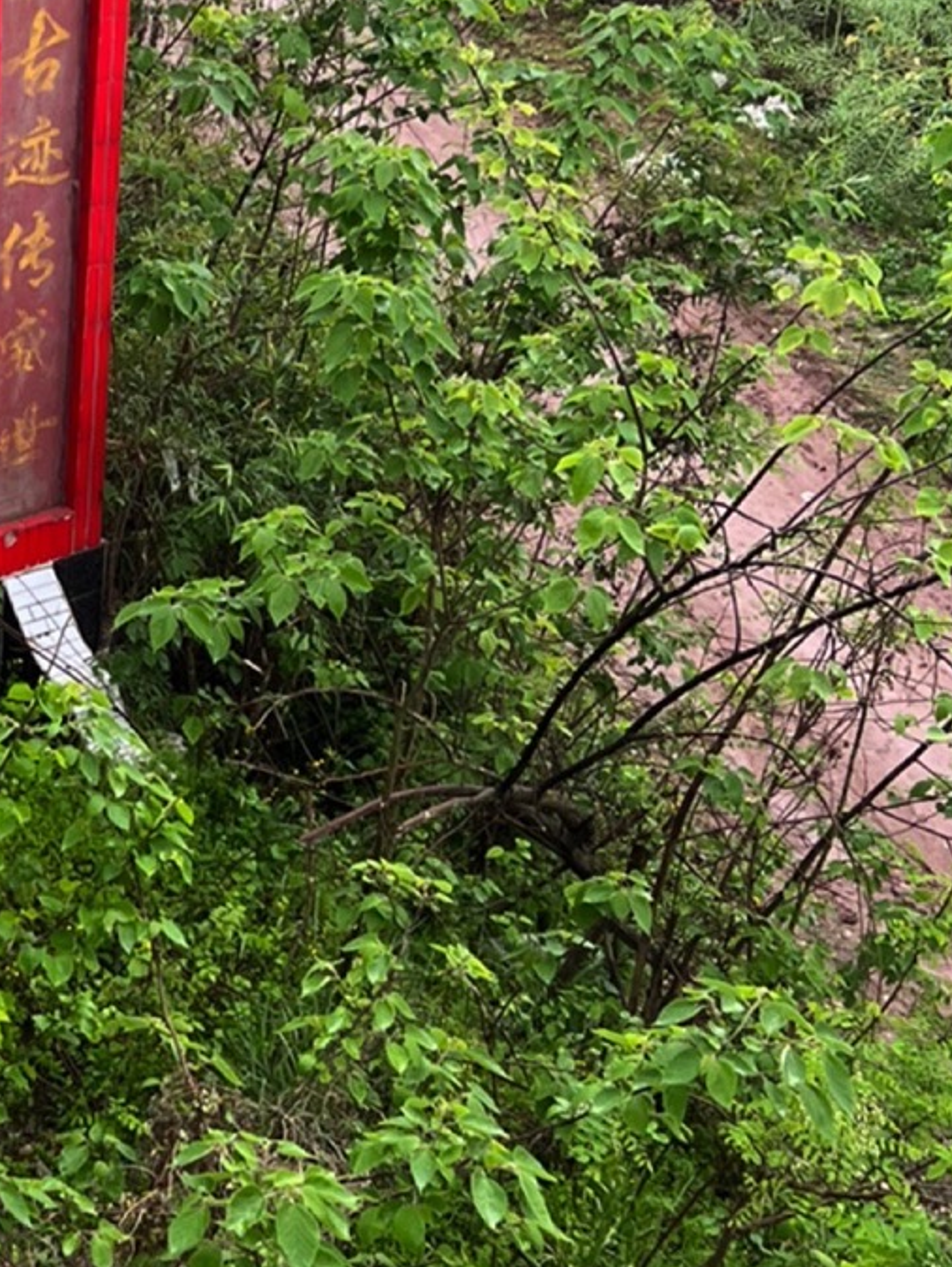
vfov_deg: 24.5
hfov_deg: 18.1
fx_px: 2895
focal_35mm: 79
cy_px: 368
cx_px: -28
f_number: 1.5
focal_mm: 5.7
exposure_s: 1/121
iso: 50
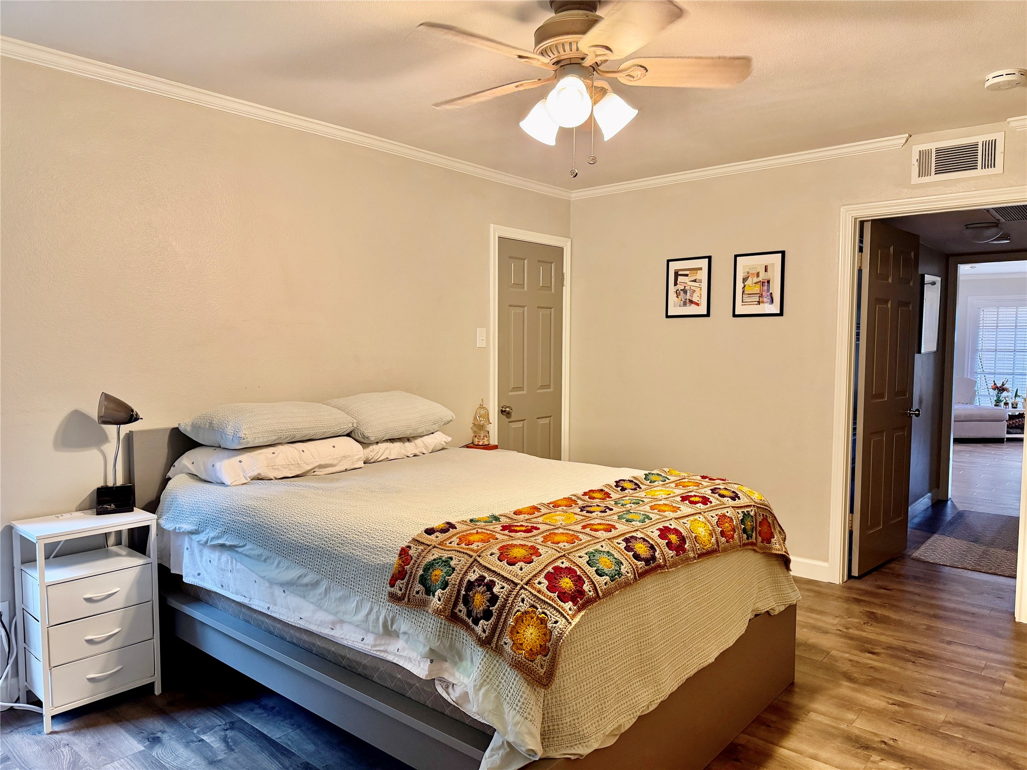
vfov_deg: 56.8
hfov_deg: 71.6
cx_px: 514
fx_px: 712
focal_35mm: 24
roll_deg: -0.8
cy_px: 385
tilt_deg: -4.3
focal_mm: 6.76
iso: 200
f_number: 1.78
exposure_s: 1/60
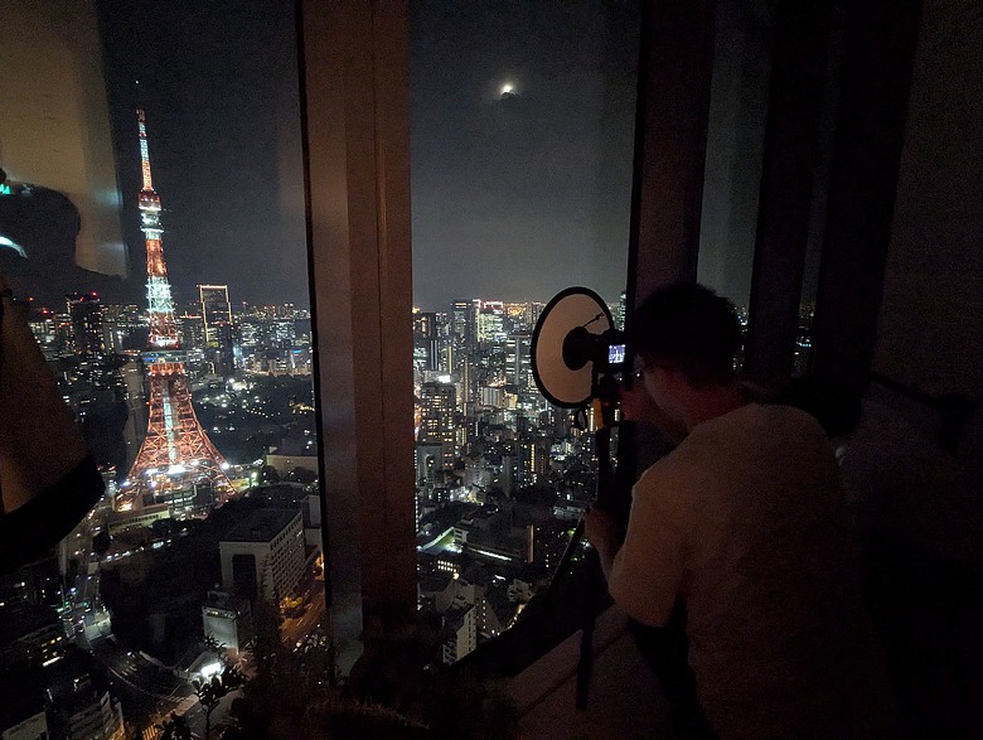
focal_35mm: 16
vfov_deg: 78.2
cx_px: 492
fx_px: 455
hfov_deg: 94.4
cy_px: 370
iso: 2128
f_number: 2.2
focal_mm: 2.35
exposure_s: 1/16.7
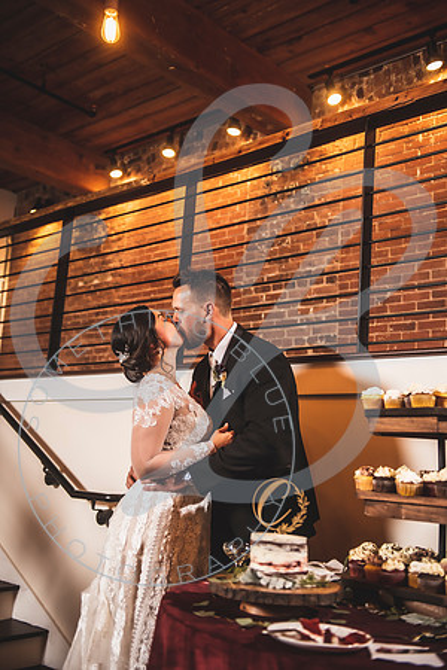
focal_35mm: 40
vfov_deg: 48.5
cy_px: 335
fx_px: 745
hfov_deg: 33.4
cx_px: 224
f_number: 2.8
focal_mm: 40
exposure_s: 1/125
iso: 500
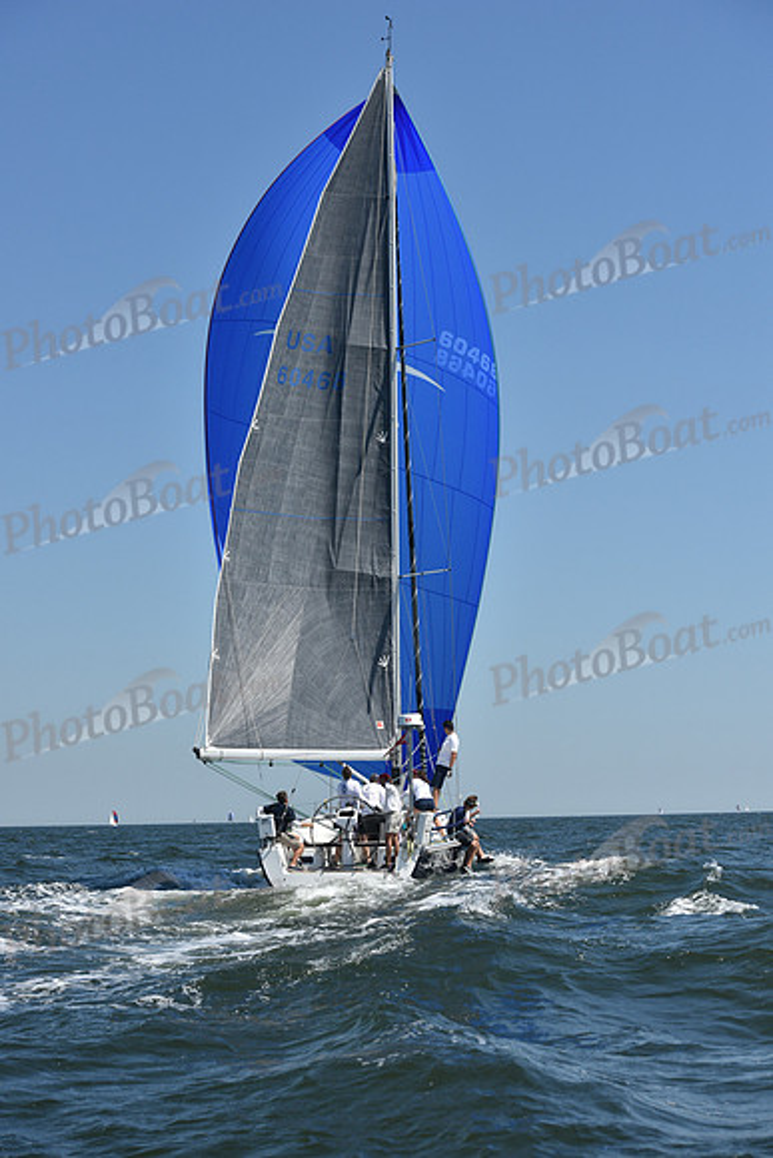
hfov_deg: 19.5
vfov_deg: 28.8
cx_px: 386
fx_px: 2253
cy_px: 579
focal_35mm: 70
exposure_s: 1/1250
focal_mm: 70
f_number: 8
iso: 250
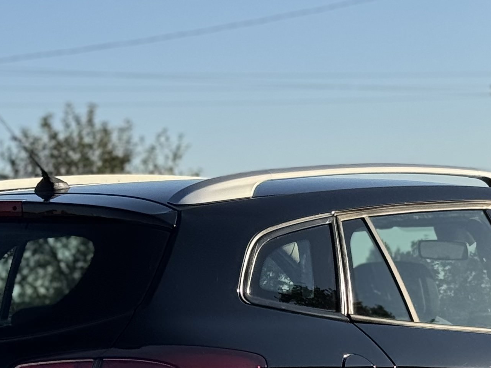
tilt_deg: -3.5
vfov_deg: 9.7
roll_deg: +0.6
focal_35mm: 151
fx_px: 2141
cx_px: 236
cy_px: 454
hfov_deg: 13.1
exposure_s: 1/6410
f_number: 1.78
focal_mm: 6.76
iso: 64
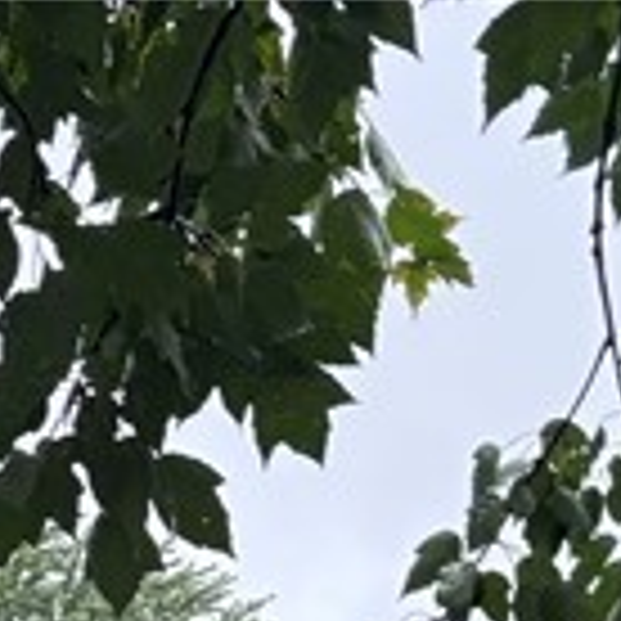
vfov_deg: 8.8
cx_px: -508
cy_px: 1724
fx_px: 3471
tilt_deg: -2.5
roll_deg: -0.5
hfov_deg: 9.7
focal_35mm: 171
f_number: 1.6
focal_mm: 5.96
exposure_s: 1/68
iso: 125
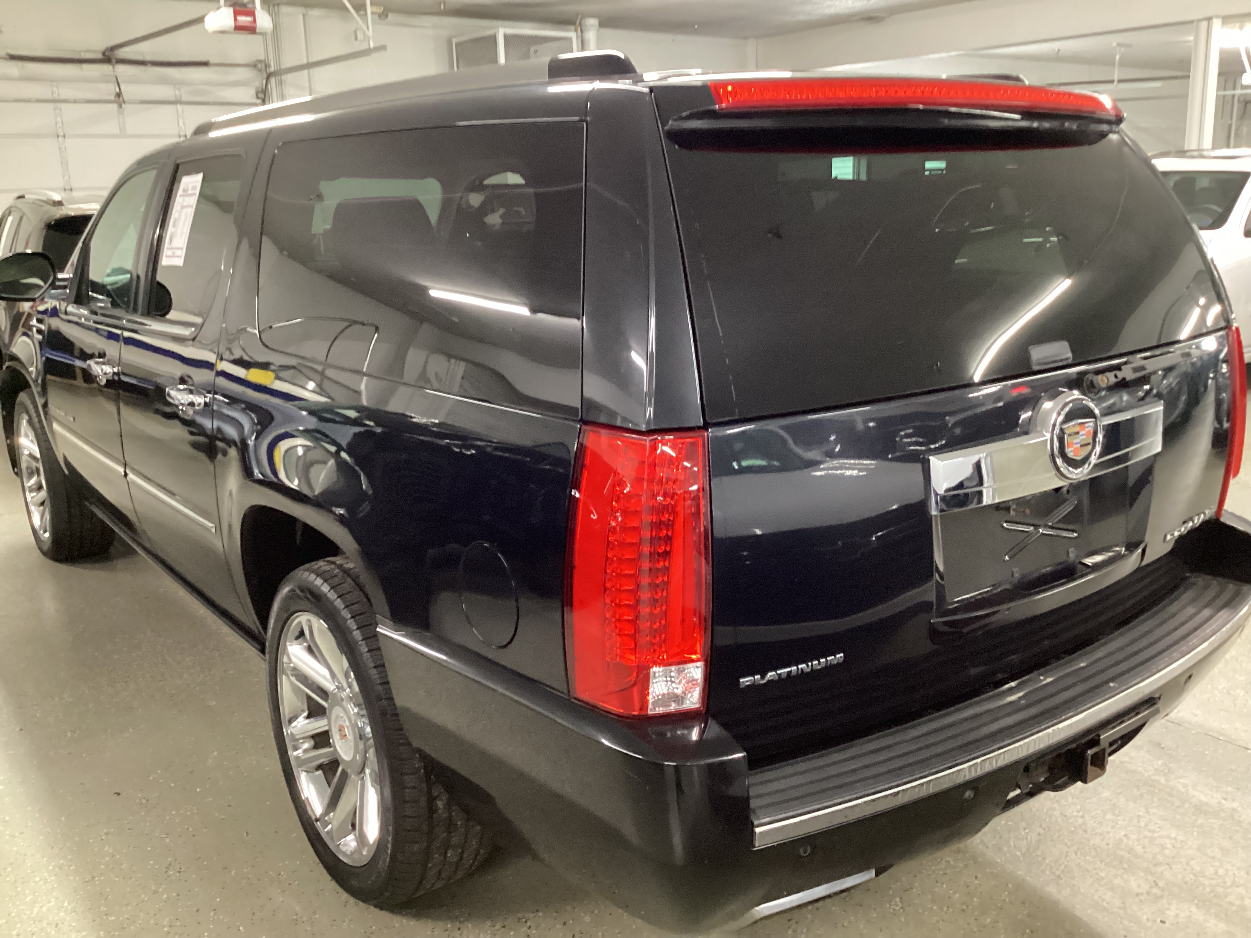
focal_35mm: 31
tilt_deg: -15.0
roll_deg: +1.1
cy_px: 469
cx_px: 626
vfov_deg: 45.4
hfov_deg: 58.4
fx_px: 1120
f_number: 2.4
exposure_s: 1/30
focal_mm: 3.3
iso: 640
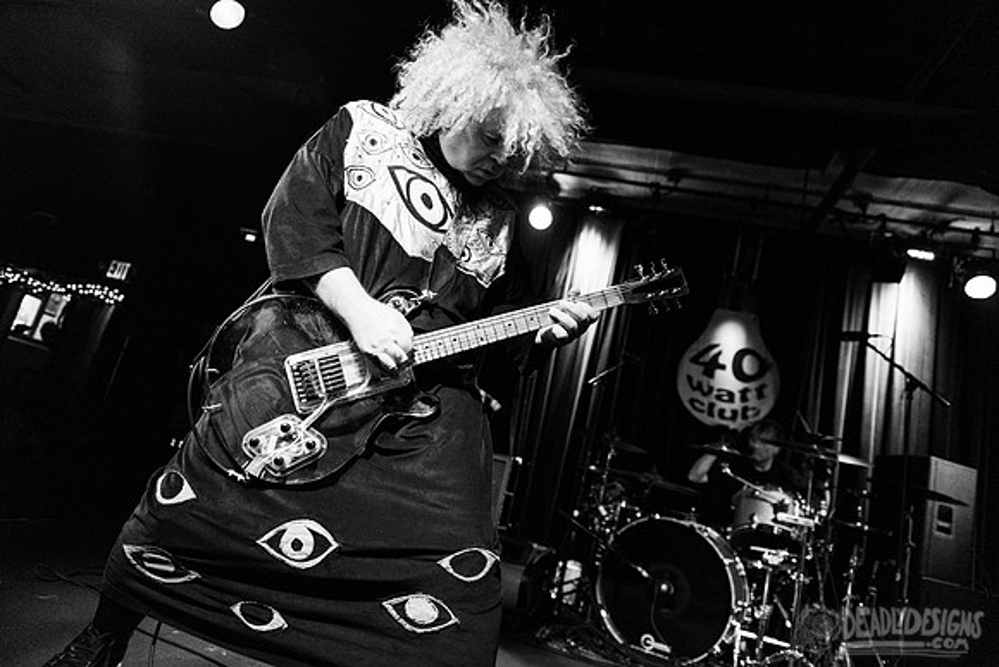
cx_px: 500
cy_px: 334
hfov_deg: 73.7
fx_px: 666
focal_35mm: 24
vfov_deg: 53.2
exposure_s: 1/200
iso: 3200
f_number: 3.2
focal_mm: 24
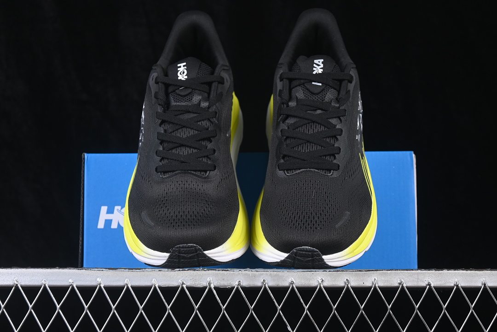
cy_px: 166
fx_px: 1035
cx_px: 248
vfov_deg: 18.2
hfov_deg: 27.0
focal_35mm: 75
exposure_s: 1/60
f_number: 6.3
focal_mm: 50
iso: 160
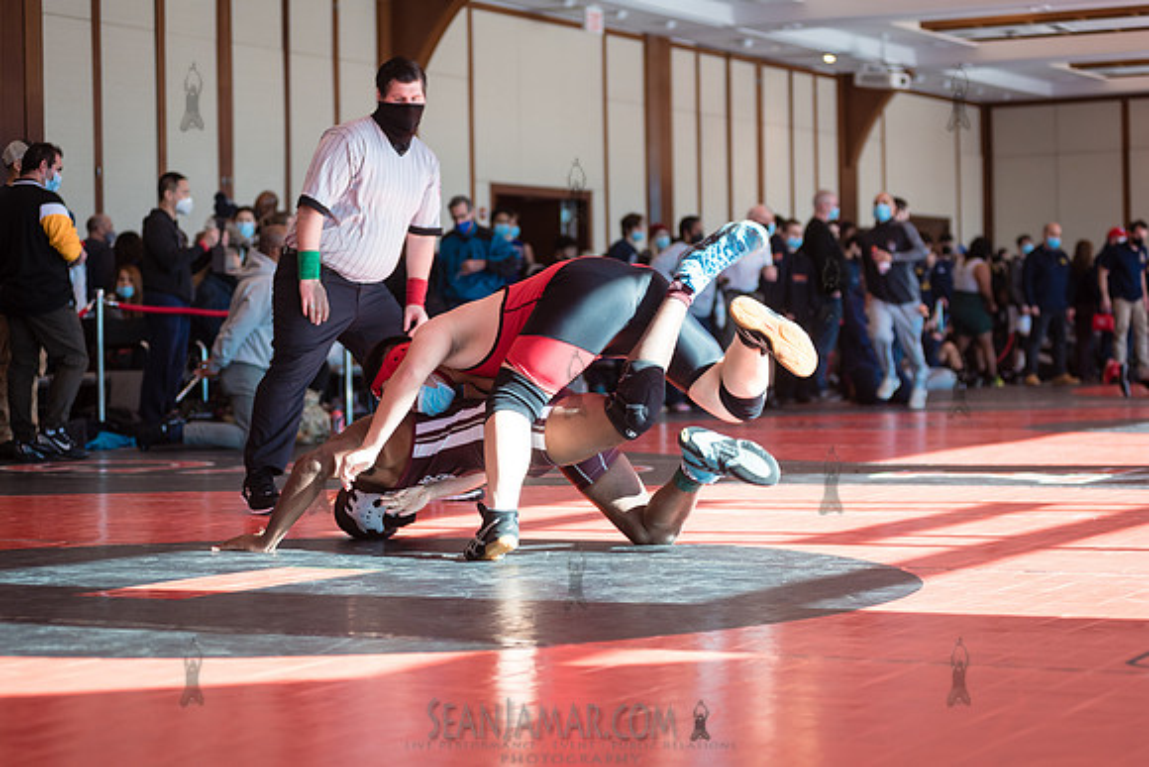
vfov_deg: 17.1
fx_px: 2554
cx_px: 574
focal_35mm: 80
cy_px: 384
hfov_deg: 25.4
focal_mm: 80
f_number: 3.5
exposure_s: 1/400
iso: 400
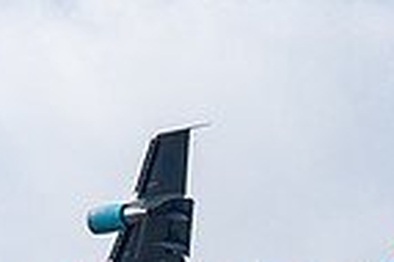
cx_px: 33
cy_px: 306
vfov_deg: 1.4
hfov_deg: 2.1
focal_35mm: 972
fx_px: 10626
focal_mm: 200
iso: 1000
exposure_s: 1/1000
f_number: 22
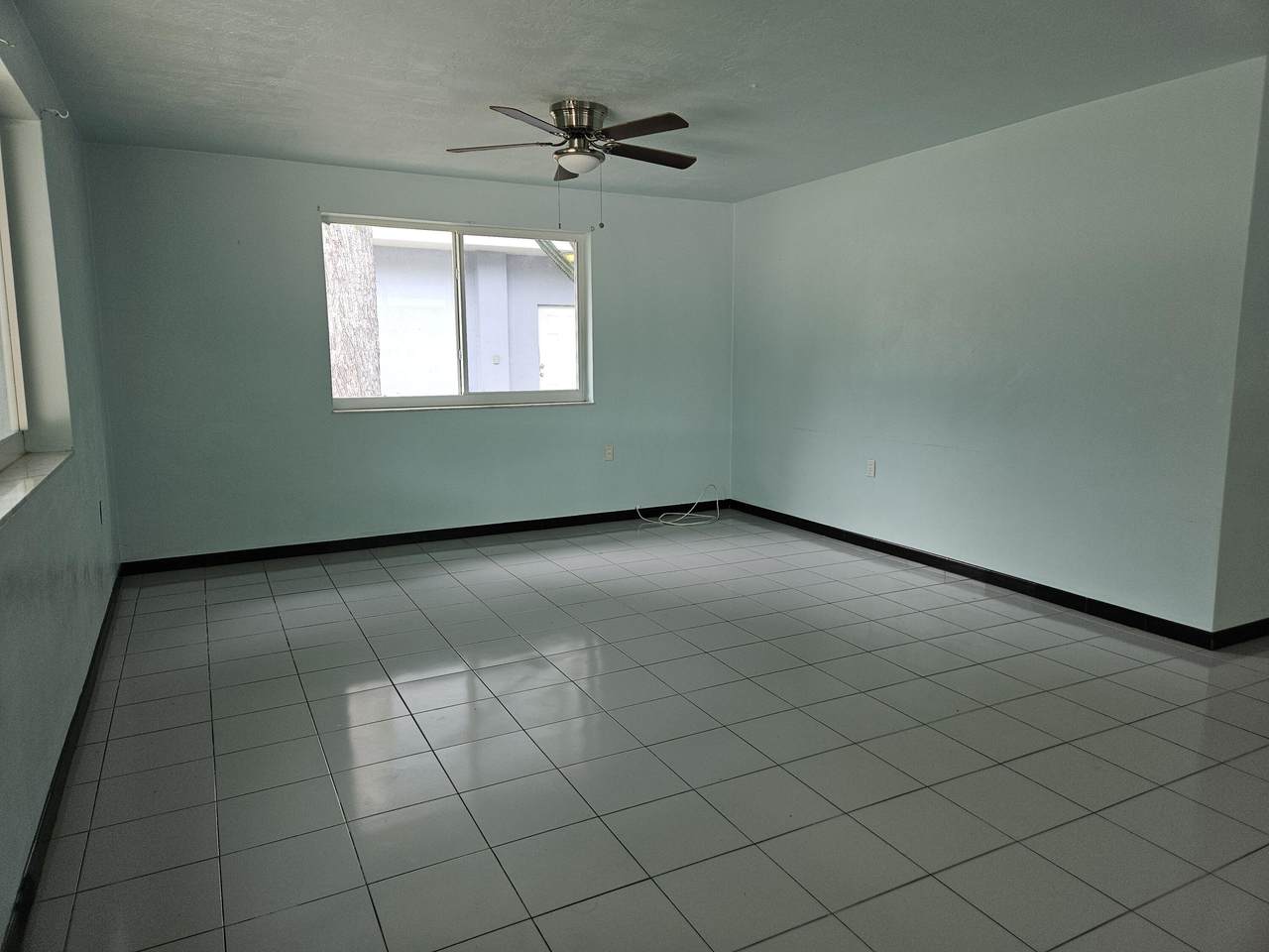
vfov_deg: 58.9
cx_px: 634
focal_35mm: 23
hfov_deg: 73.9
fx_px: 843
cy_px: 476
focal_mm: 5.4
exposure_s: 1/60
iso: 32
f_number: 1.8
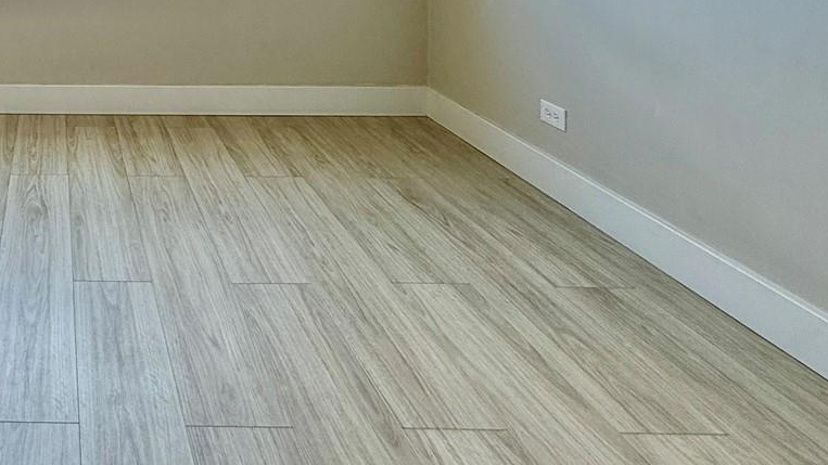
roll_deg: -0.2
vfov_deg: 30.2
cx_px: 44
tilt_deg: -0.1
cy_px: -116
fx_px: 702
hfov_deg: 51.7
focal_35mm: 32
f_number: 2.2
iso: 64
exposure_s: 1/178
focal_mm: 2.22
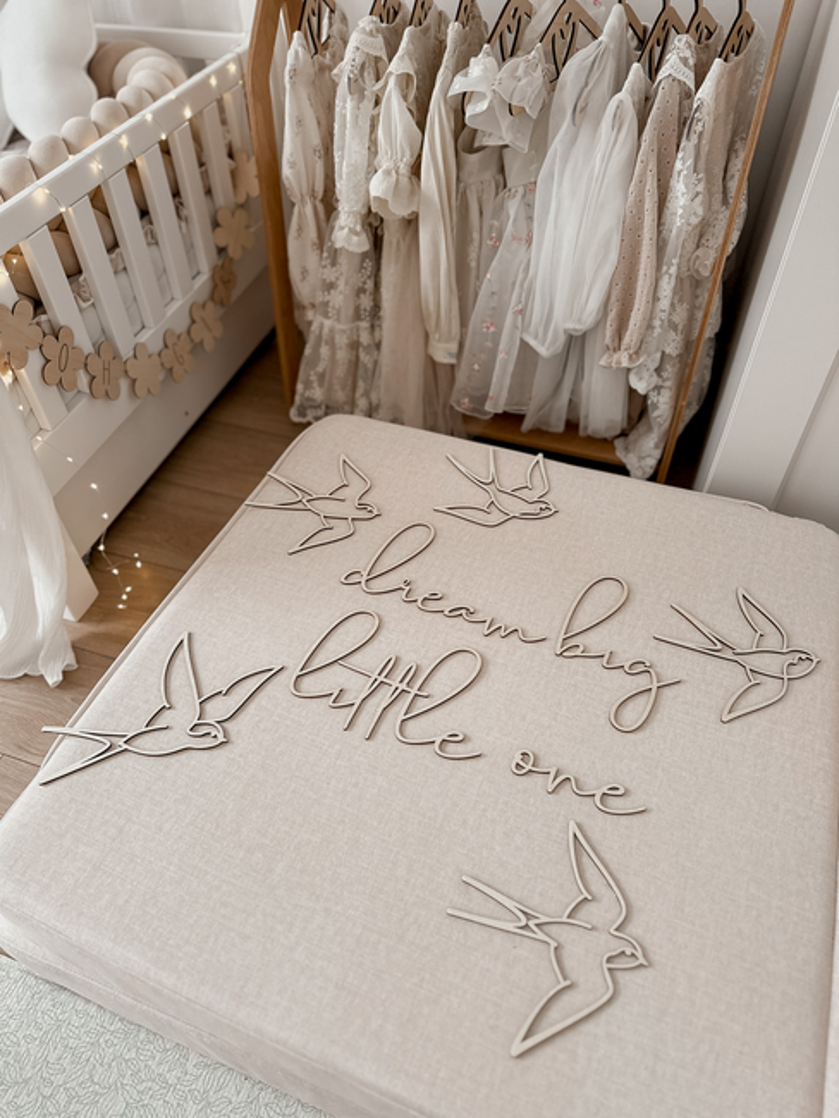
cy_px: 559
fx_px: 775
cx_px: 420
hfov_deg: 56.8
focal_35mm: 24
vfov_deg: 71.6
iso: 200
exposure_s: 1/120
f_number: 1.8
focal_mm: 6.86
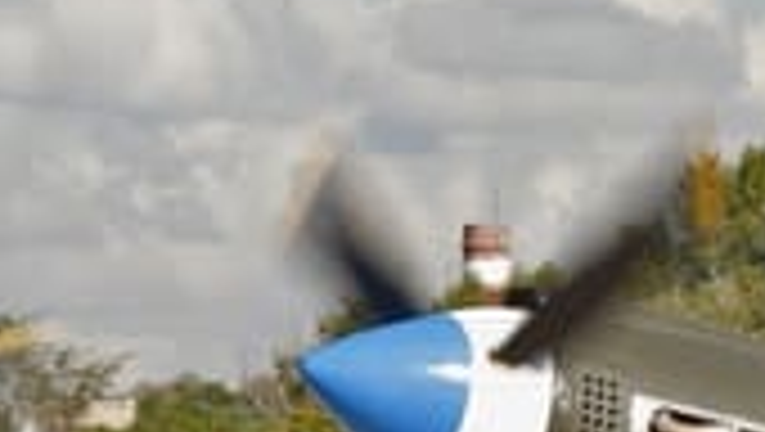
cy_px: 616
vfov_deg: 2.0
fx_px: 12426
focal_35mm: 612
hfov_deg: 3.5
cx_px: 1220
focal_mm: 155
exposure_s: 1/160
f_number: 22
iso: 640
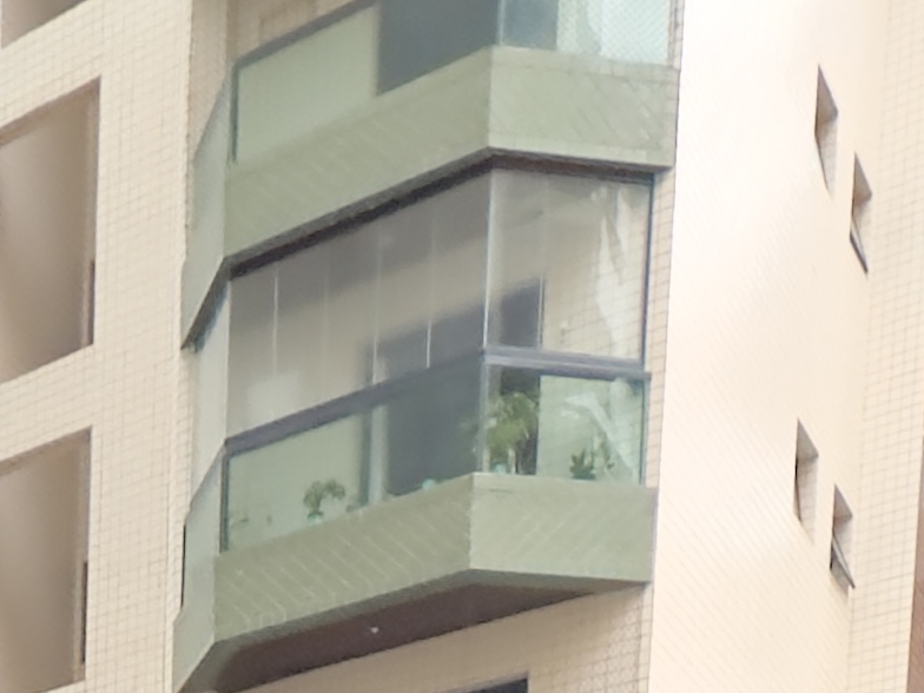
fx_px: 1922
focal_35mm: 72
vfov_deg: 14.3
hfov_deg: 24.7
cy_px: 1636
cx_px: -154
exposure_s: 1/41
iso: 1250
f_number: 2.2
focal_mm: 2.22
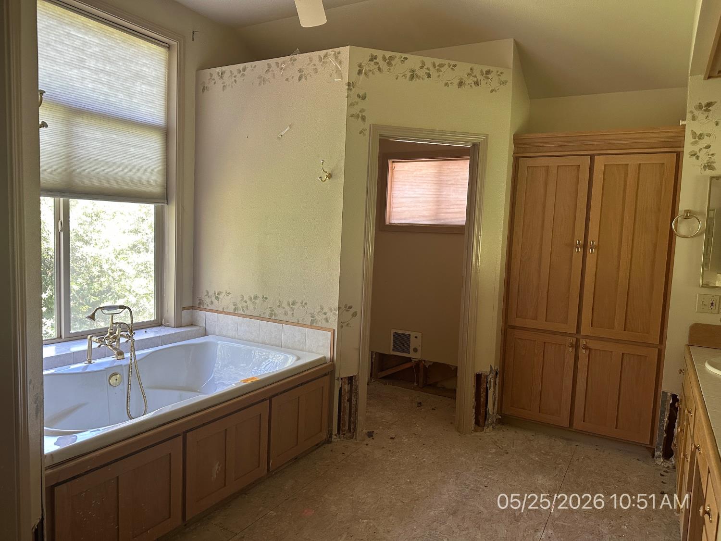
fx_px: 500
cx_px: 360
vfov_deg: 56.8
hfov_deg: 71.6
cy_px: 270
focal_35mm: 24
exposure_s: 1/106
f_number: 1.78
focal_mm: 6.86
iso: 250
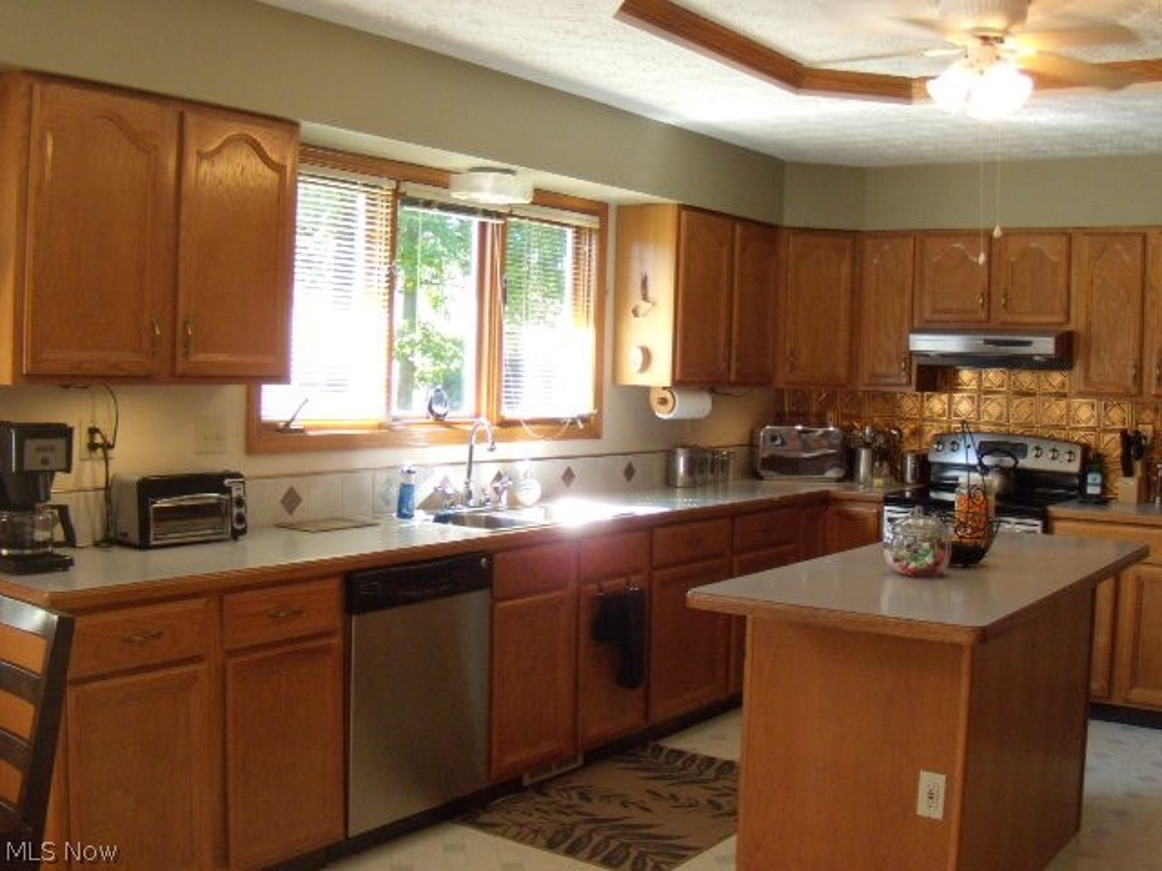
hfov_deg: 51.4
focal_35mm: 36
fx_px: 1208
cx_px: 581
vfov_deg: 39.7
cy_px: 436
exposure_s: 1/50
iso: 400
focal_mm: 6.4
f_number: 3.6
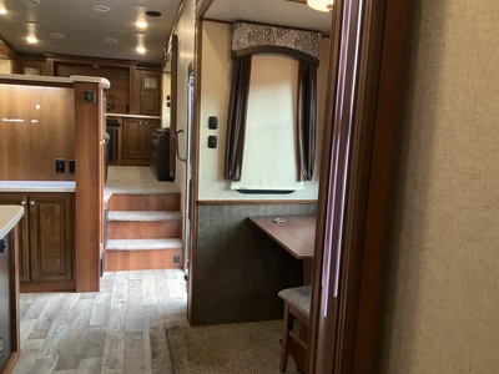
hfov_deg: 61.7
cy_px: 187
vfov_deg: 48.2
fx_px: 418
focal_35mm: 29
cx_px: 250
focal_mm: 3
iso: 320
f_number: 1.8
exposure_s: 1/52
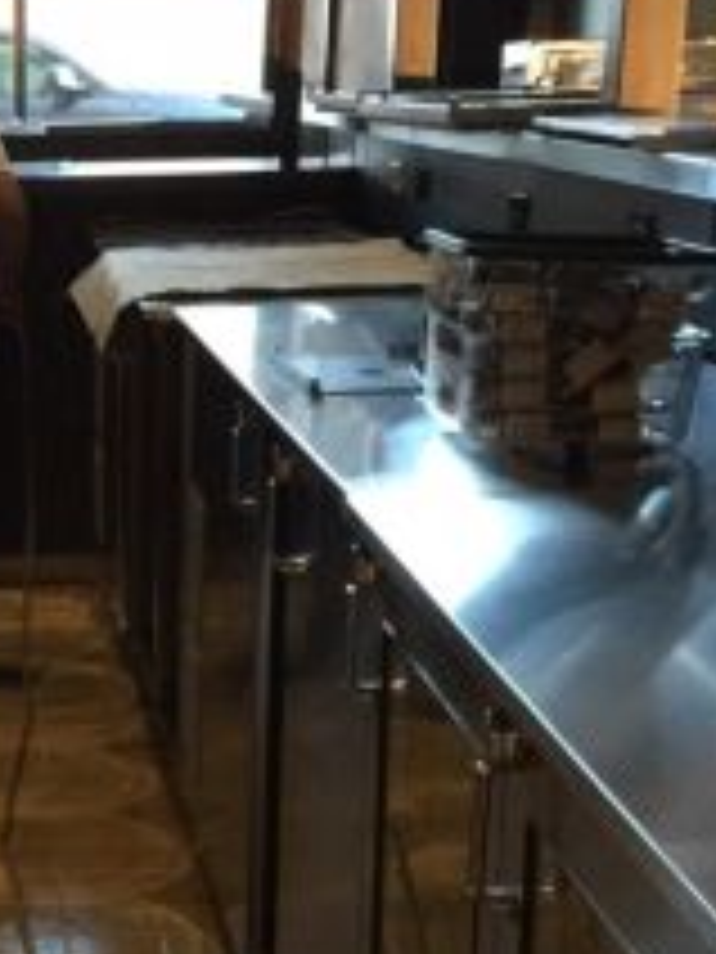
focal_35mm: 82
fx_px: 2261
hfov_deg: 17.3
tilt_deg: -17.6
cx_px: -117
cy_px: 850
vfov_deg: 23.2
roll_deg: +2.5
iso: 125
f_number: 2.2
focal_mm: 4.15
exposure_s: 1/15
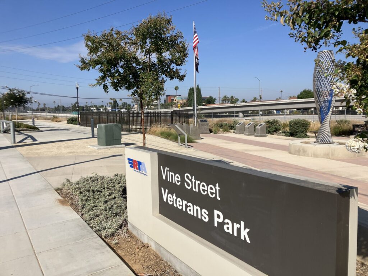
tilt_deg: -5.7
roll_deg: +1.1
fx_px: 298
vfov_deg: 49.7
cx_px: 184
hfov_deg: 63.4
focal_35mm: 28
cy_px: 138
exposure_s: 1/3472
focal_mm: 3.99
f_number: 1.8
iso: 32
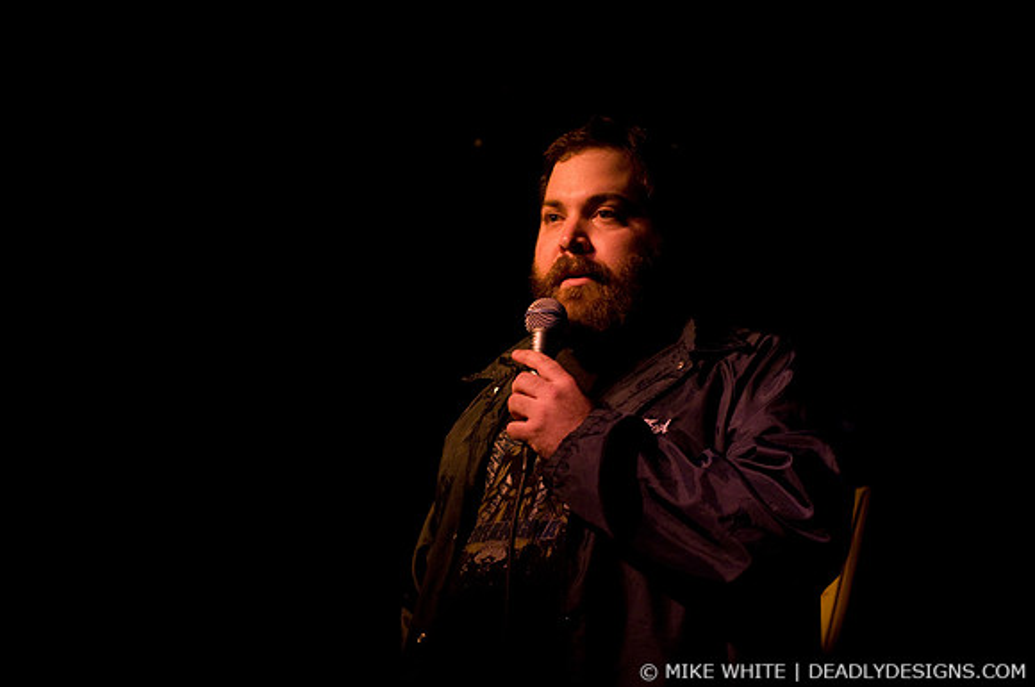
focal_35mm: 105
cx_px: 518
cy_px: 344
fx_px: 3015
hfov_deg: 19.5
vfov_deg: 13.0
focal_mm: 70
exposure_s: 1/50
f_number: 2.8
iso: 1000
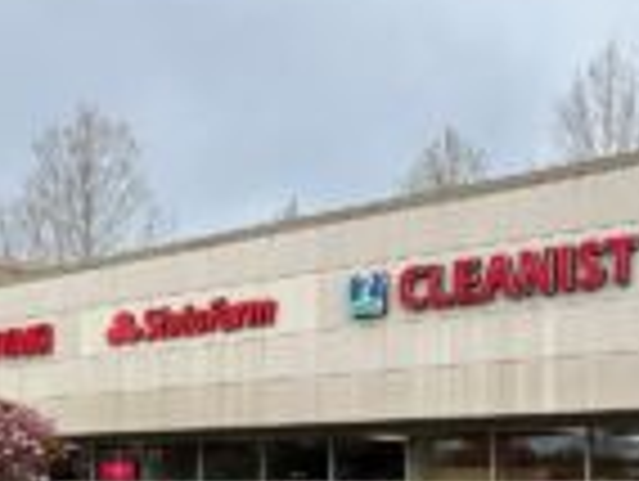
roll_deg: -1.3
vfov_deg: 19.7
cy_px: 463
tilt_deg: +1.6
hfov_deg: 25.3
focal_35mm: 73
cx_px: -9
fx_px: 1350
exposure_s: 1/830
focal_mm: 5.96
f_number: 1.6
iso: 50
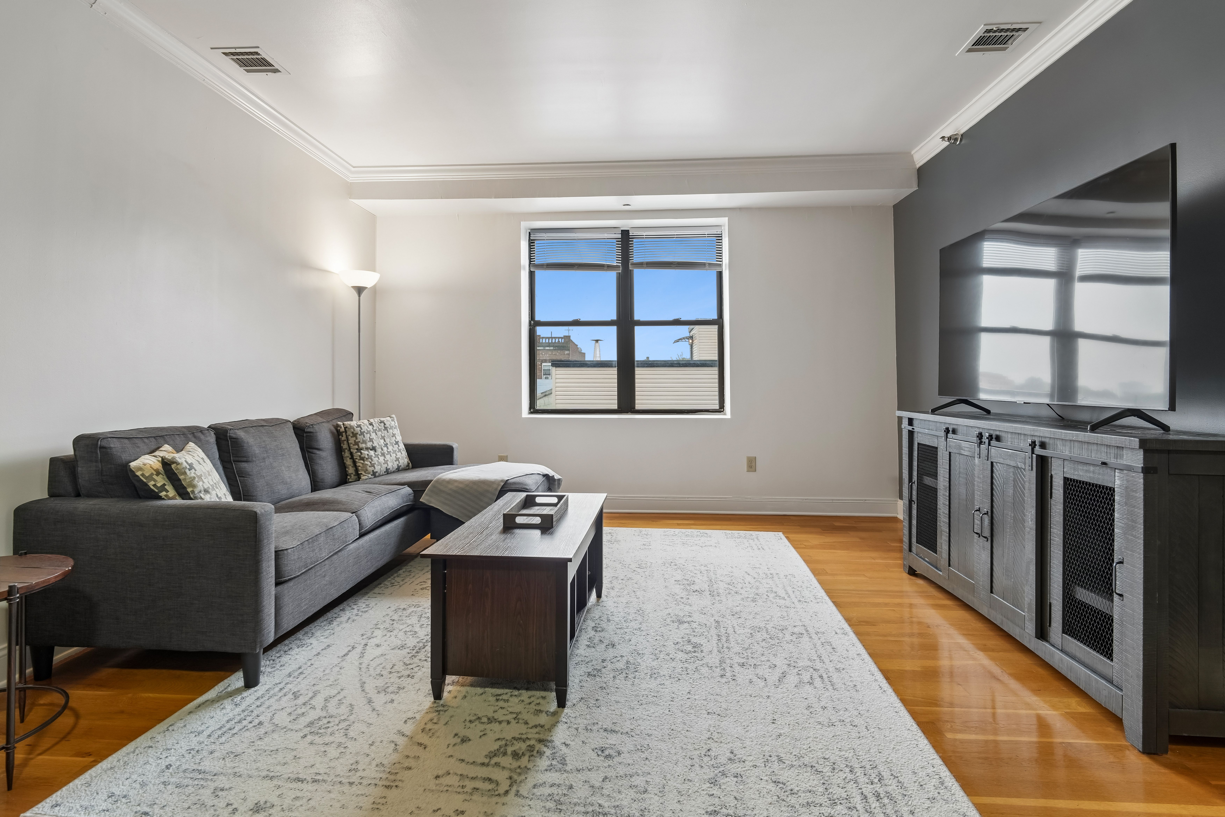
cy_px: 408
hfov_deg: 96.7
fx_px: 544
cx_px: 612
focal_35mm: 16
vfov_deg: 73.7
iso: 400
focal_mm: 16
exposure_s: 1/15
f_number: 8
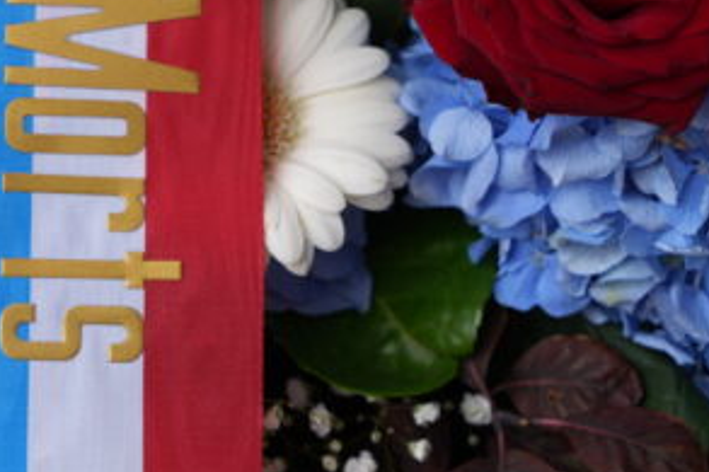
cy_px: -64
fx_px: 3444
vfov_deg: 7.8
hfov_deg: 11.6
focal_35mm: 175
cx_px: 27
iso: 125
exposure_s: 1/160
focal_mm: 50
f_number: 4
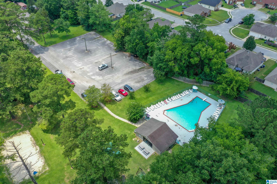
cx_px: 138
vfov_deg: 46.4
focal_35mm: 28
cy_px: 92
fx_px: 215
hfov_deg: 65.5
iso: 100
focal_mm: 10.26
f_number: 8
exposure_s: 1/100
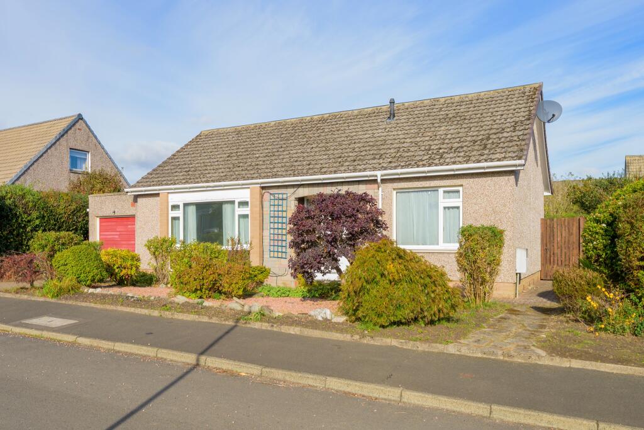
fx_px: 429
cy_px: 215
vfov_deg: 53.1
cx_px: 322
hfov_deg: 73.7
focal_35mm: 24
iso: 100
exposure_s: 1/160
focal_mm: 24
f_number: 8
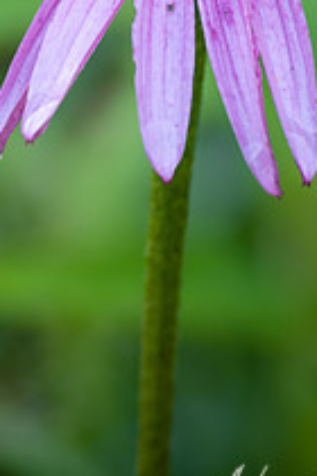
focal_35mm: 706
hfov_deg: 1.9
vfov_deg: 2.9
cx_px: 45
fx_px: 9324
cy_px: 36
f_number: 8
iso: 100
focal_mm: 220
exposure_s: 1/6
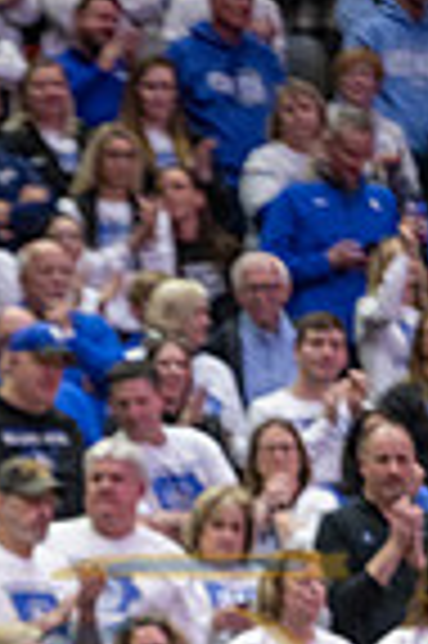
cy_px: 842
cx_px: 140
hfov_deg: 2.7
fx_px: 8991
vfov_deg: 4.1
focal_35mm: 503
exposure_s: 1/1000
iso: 2500
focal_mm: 160
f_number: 2.8
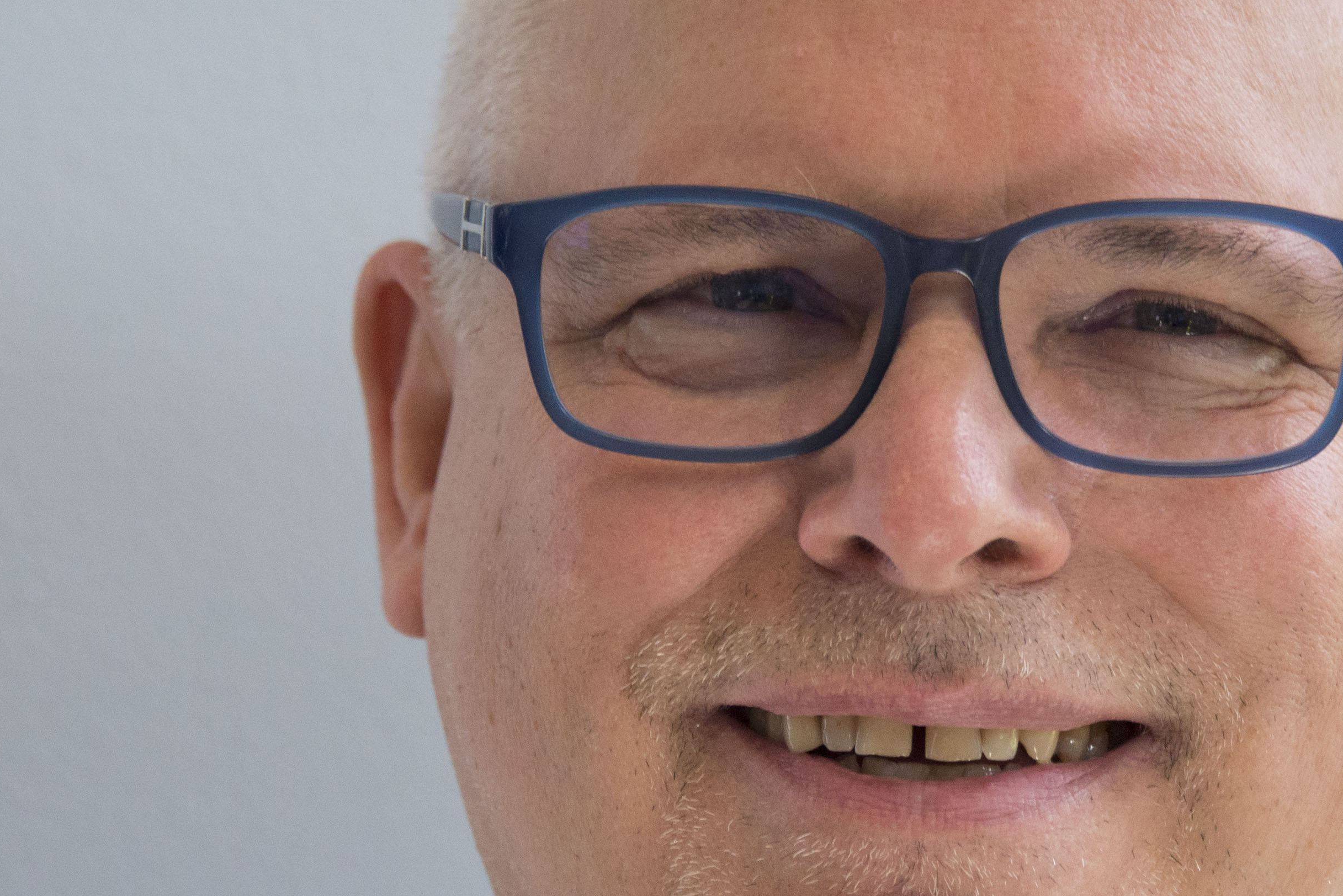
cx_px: 903
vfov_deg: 3.1
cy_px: 549
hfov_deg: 4.6
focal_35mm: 445
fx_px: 16606
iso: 2500
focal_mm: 180
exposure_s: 1/200
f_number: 5.6
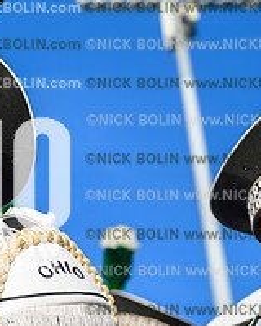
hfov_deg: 10.9
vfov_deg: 13.9
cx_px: -46
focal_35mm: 139
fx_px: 1342
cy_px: 196
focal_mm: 51
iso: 125
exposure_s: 1/640
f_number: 4
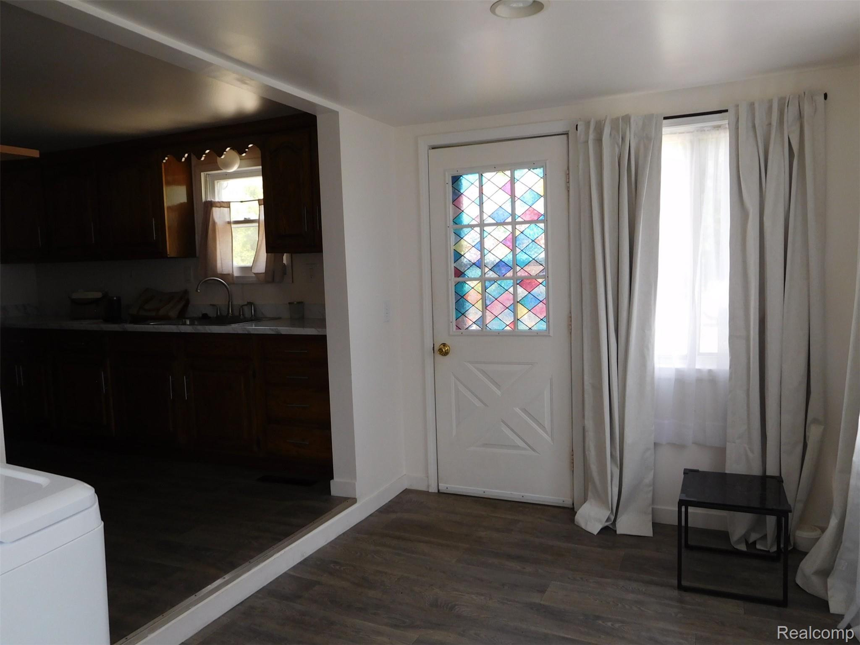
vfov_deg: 54.9
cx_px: 430
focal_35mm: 25
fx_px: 621
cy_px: 322
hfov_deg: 69.4
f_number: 3.4
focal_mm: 4.5
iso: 125
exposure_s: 1/100
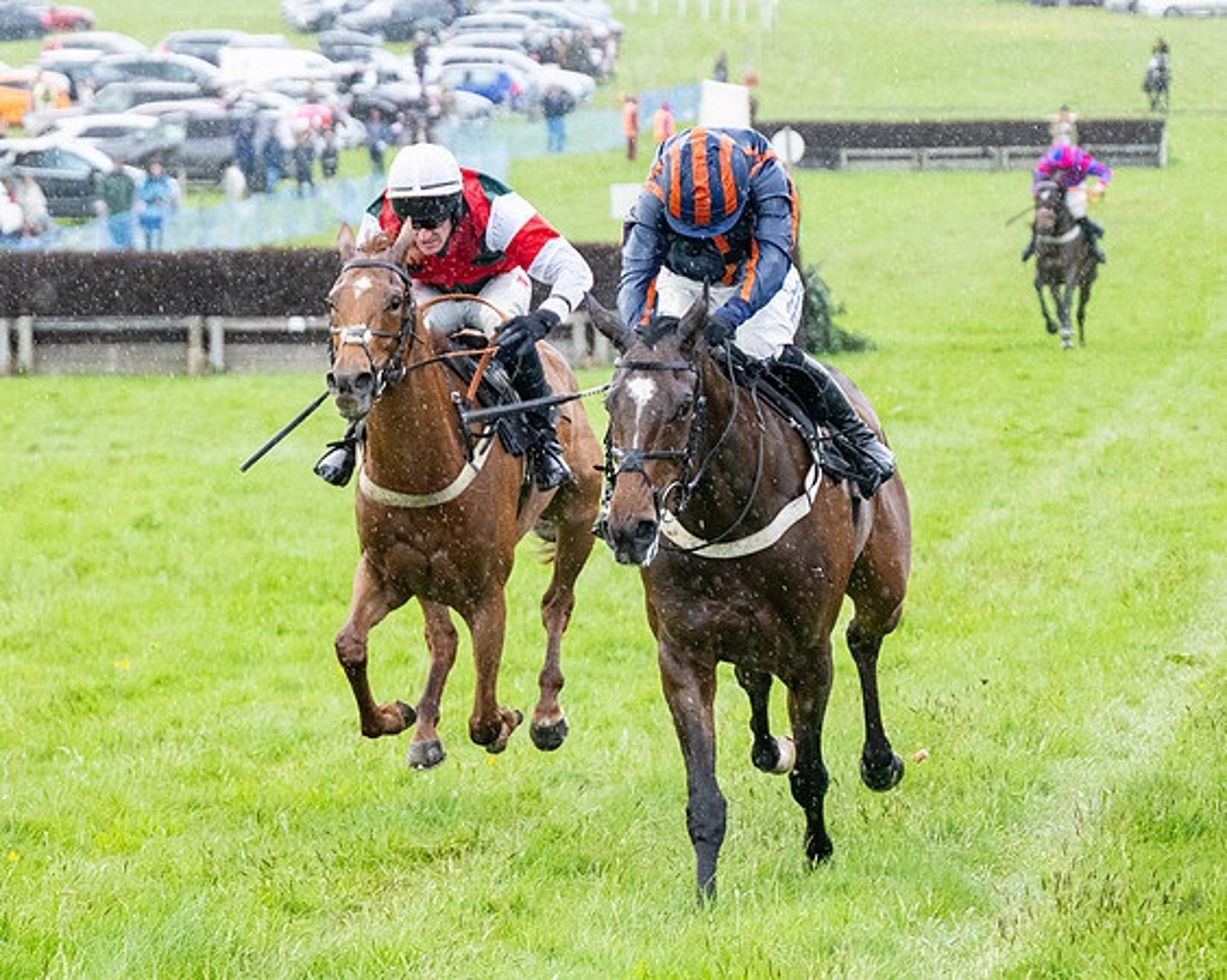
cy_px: 508
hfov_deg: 10.1
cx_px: 626
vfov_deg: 8.1
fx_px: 6921
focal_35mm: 191
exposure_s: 1/800
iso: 2000
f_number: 4
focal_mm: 98
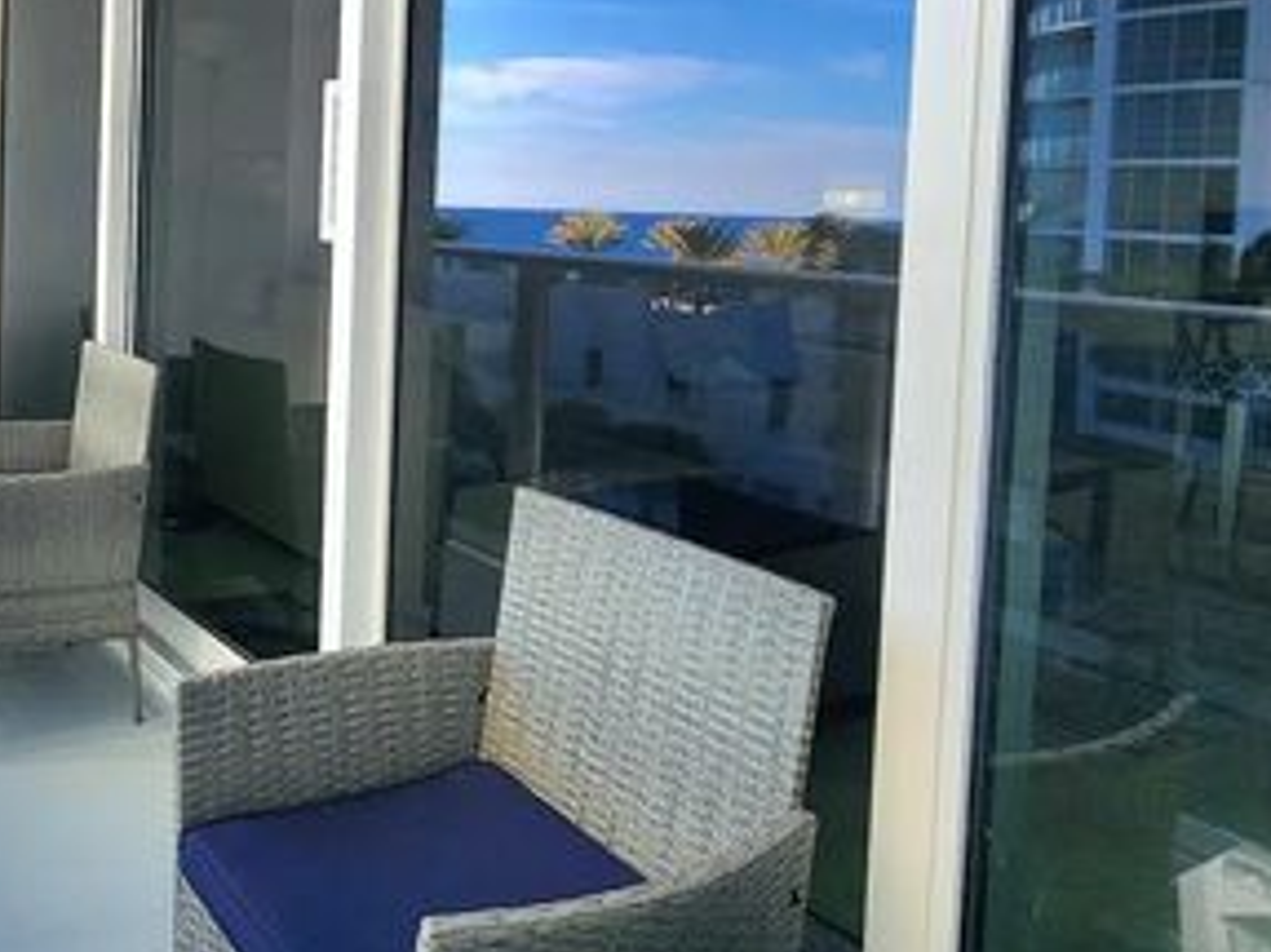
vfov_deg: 46.7
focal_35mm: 29
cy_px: 257
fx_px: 1064
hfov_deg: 55.2
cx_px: 177
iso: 50
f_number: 2.2
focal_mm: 2.2
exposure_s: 1/294
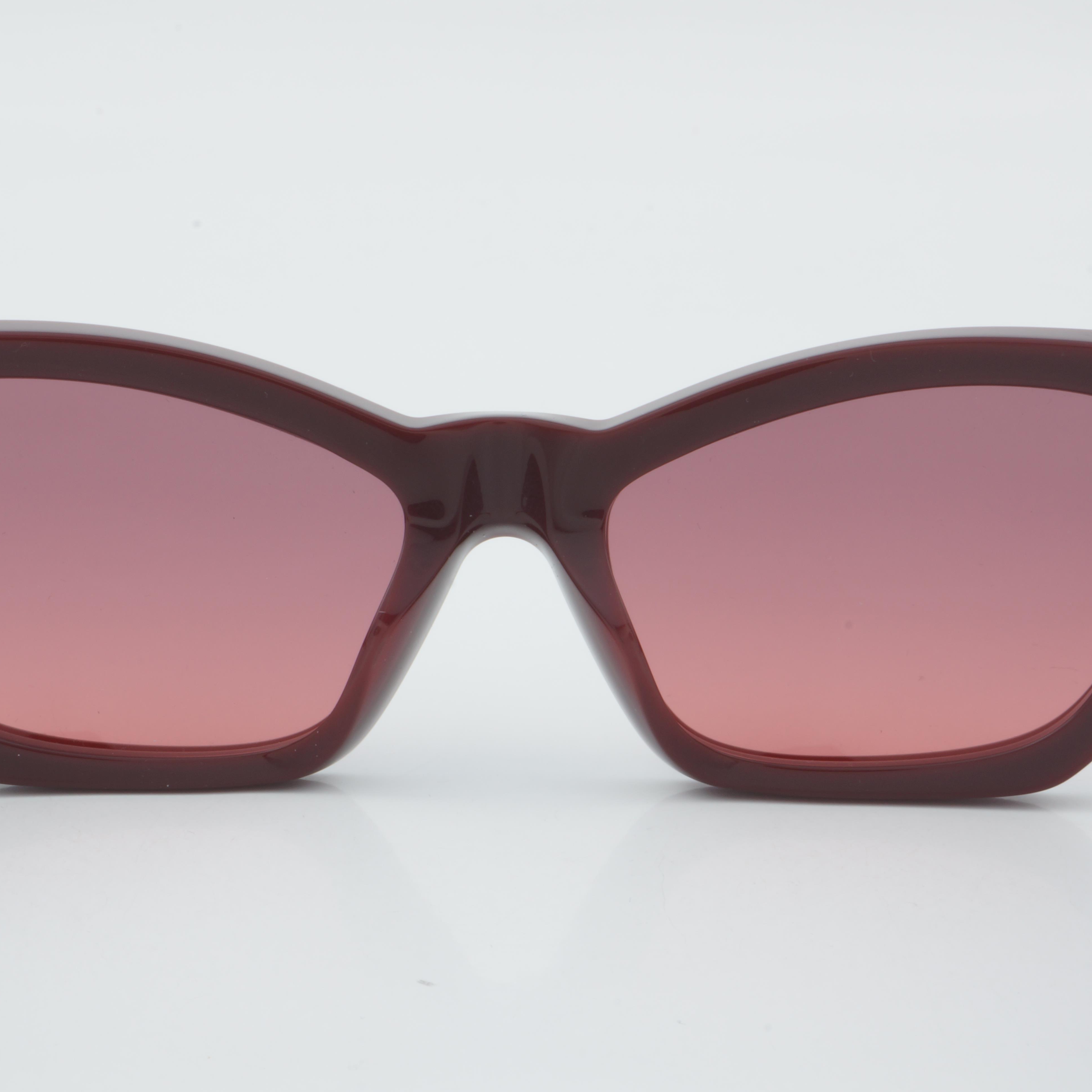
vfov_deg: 17.7
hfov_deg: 17.7
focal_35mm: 98
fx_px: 3498
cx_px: 505
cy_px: 539
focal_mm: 50
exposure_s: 1/3
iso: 100
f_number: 32
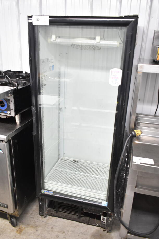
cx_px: 80
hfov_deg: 41.7
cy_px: 120
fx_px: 209
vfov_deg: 59.5
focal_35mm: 32
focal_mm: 21
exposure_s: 1/50
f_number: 3.8
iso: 1600
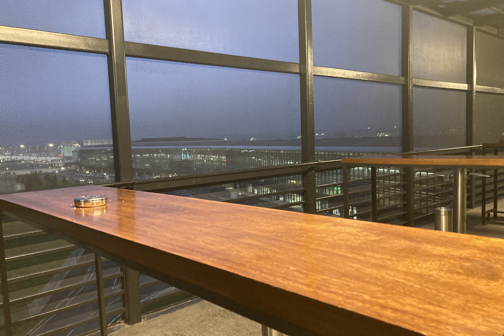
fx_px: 420
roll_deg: +2.6
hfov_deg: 61.9
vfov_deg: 43.6
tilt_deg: -5.2
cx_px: 245
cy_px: 176
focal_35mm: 30
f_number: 1.8
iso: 400
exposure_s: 1/25
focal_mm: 3.99
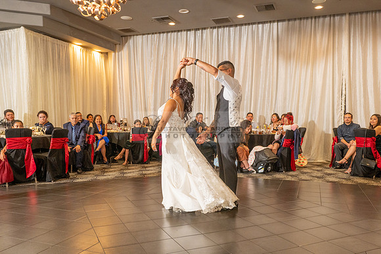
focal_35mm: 30
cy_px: 154
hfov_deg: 61.2
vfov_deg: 42.8
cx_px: 189
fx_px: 322
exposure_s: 1/125
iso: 800
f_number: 4.5
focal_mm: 24
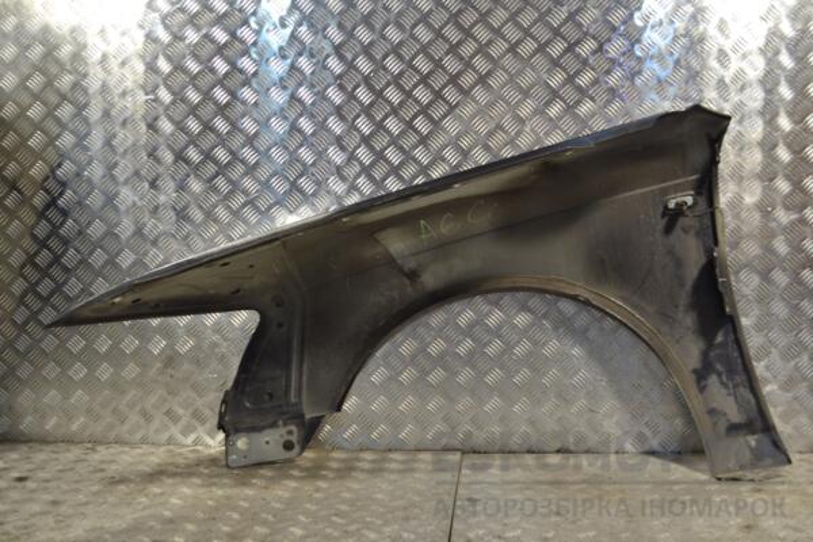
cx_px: 406
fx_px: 982
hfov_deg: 45.0
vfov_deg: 30.8
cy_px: 271
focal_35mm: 44
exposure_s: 1/30
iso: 140
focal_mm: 29
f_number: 4.5
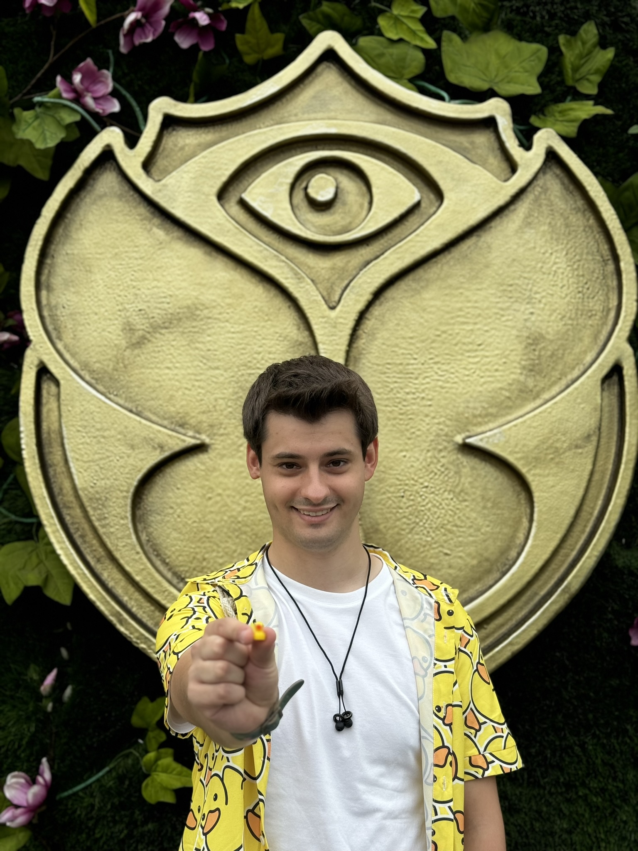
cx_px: 319
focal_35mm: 48
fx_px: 1180
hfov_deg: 30.3
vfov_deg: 39.7
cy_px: 426
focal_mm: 6.76
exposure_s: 1/2611
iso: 64
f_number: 1.78
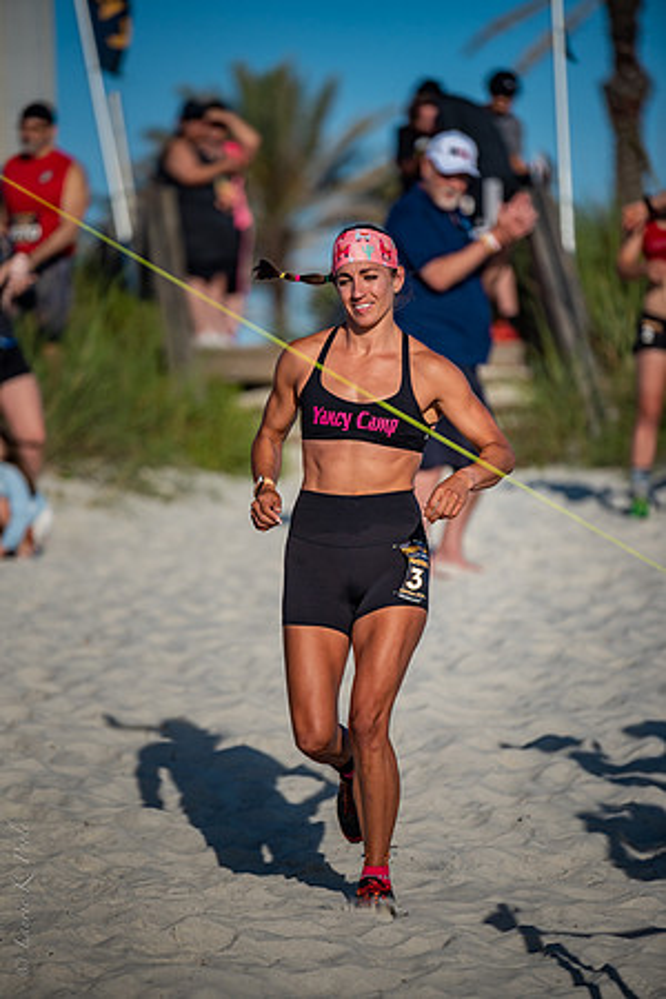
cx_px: 333
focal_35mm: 190
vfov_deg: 10.8
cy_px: 500
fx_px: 5272
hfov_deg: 7.2
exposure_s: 1/4000
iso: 250
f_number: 2.8
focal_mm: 190
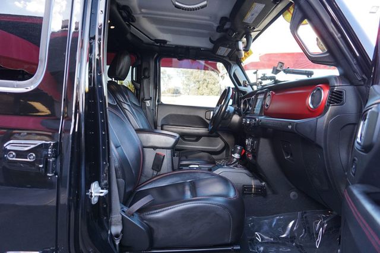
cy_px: 126
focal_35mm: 24
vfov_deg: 53.1
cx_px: 190
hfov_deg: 73.8
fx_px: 253
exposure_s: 1/60
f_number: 4
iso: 250
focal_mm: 16
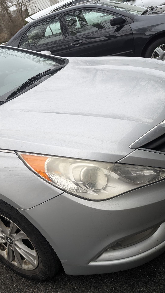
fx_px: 272
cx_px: 38
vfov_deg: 56.6
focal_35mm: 35
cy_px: 146
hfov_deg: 33.0
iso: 65
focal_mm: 6.81
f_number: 1.85
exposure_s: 1/75.4
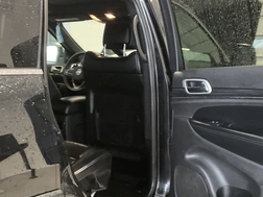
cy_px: 104
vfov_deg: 31.5
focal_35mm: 46
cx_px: 120
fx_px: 349
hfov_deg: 41.2
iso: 320
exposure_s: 1/49
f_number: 1.8
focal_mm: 3
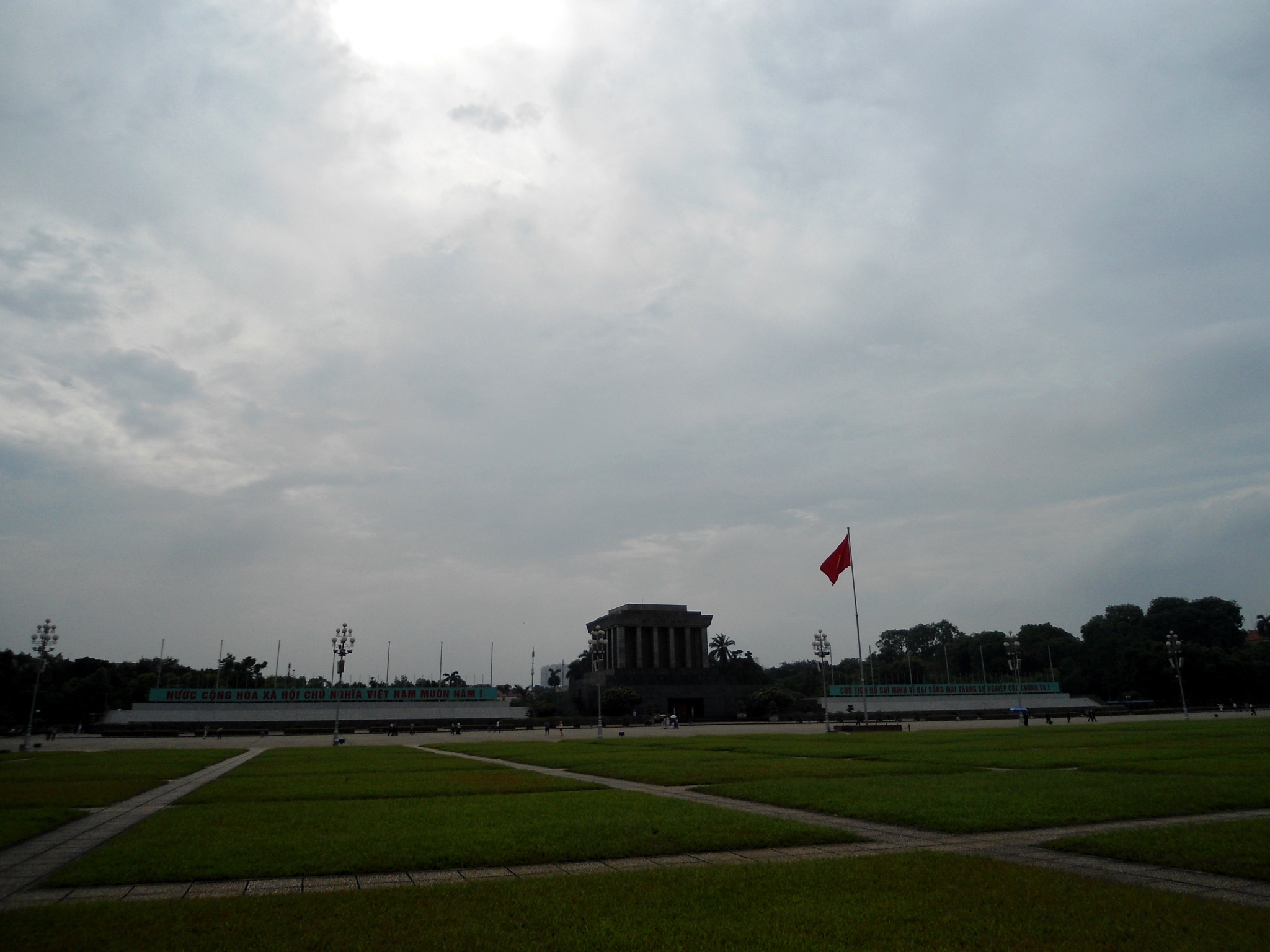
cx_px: 635
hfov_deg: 67.3
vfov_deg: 53.1
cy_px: 476
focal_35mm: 26
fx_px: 954
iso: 80
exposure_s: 1/500
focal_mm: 4.7
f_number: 8
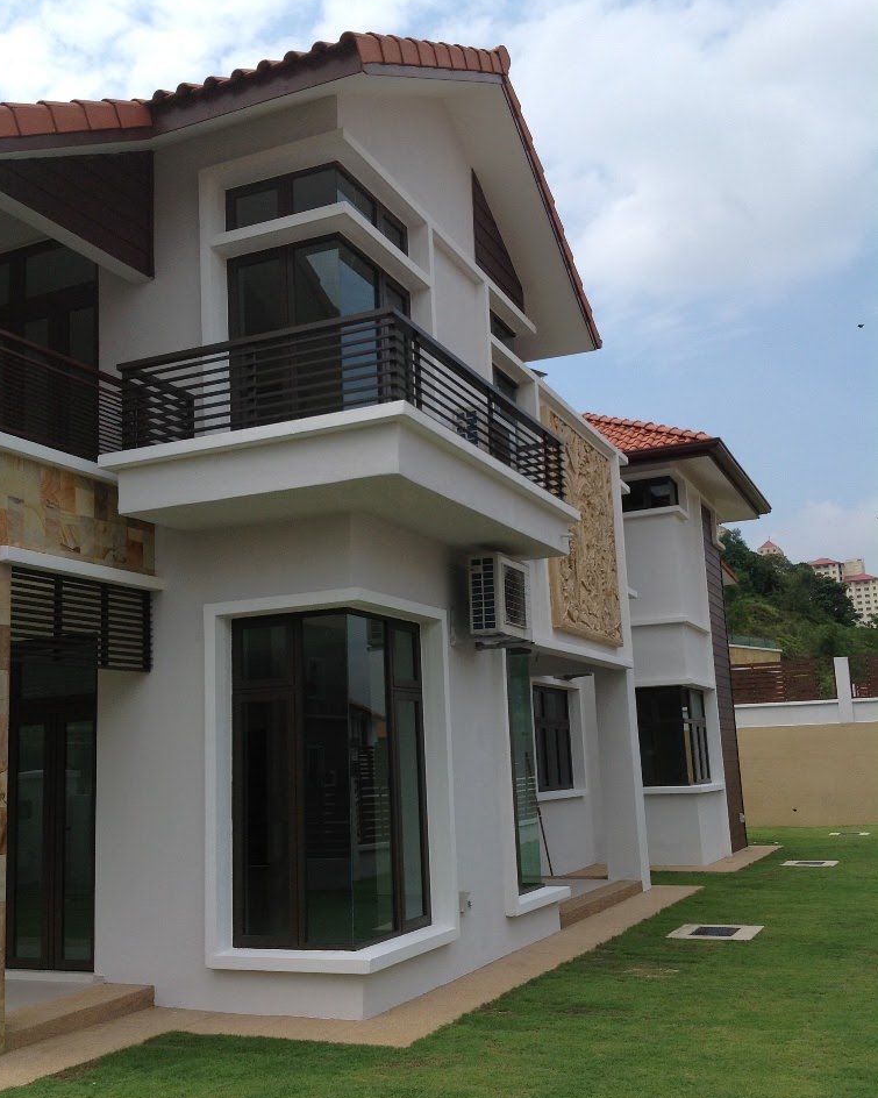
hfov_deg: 40.1
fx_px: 1202
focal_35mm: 37
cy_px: 583
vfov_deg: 49.1
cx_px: 436
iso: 80
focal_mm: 4.28
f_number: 2.4
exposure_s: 1/1779
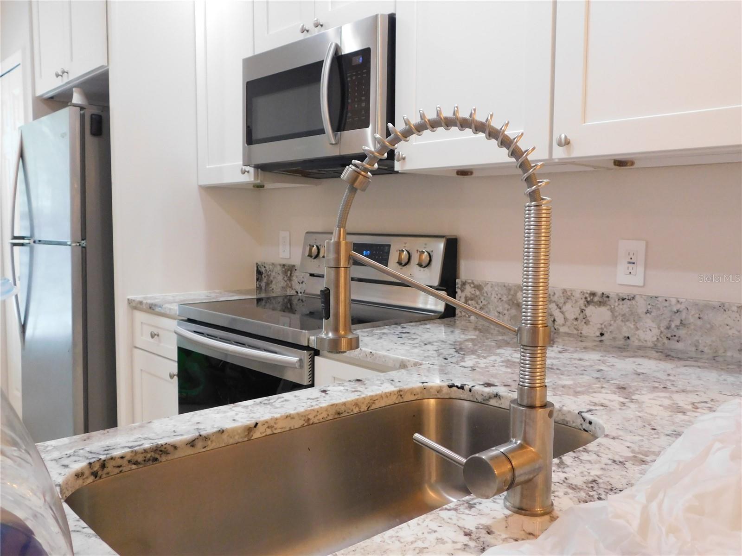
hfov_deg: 60.0
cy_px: 278
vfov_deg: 46.8
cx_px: 371
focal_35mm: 30
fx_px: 643
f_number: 3.2
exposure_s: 1/30
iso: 400
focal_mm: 5.3
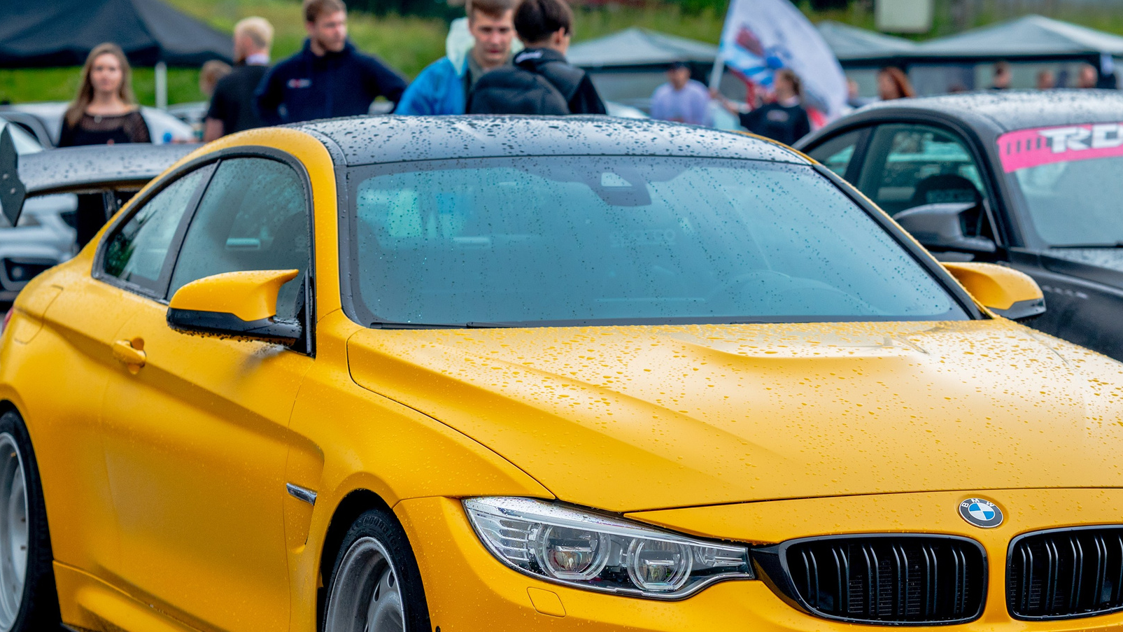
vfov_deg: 8.4
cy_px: 471
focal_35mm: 145
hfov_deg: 14.8
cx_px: 653
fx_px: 4318
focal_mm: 85
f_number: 3.5
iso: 400
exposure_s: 1/800
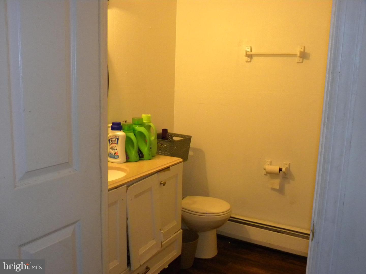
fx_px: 349
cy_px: 137
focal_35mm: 33
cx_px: 183
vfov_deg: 42.9
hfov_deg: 55.4
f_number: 2.8
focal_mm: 5.9
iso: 400
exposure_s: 1/30
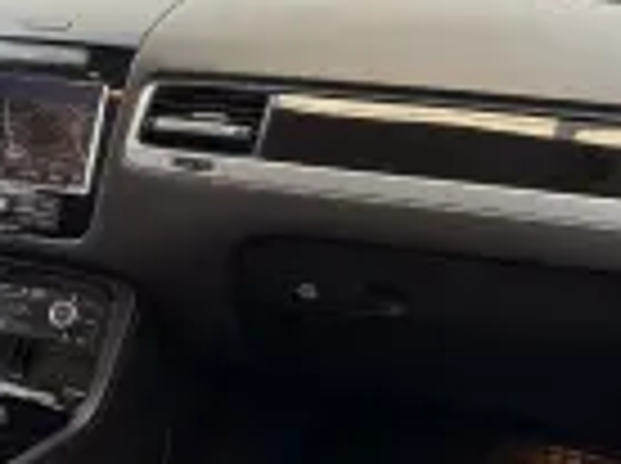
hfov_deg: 27.5
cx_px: 50
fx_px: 1218
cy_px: 315
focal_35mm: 68
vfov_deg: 21.5
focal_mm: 5.96
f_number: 1.6
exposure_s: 1/62
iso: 125
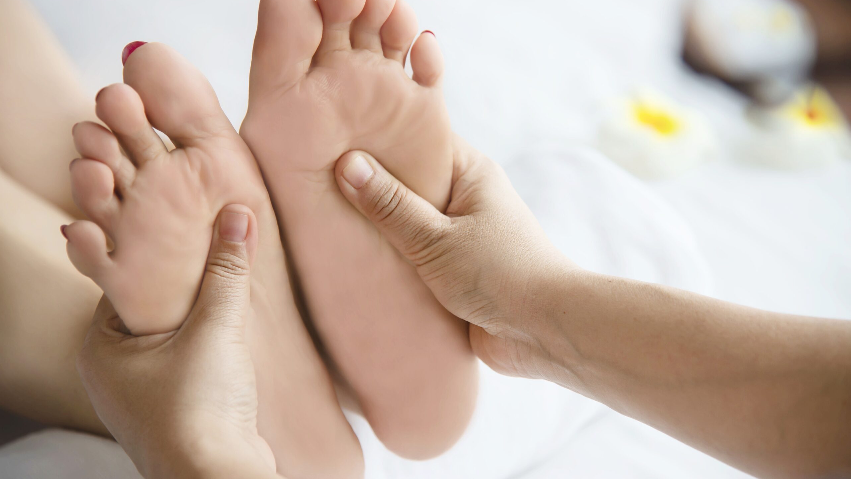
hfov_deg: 17.0
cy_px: 195
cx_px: 425
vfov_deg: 9.6
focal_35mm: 126
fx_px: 2843
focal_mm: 120
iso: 200
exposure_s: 1/80
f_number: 4.5
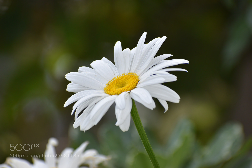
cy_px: 84
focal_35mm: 450
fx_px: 3150
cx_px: 126
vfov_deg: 3.1
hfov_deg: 4.6
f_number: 8
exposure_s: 1/100
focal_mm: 300
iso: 100
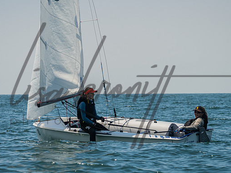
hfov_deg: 10.4
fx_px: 1268
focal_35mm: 190
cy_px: 93
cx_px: 112
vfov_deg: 7.8
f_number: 5.6
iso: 200
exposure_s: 1/1250
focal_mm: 130
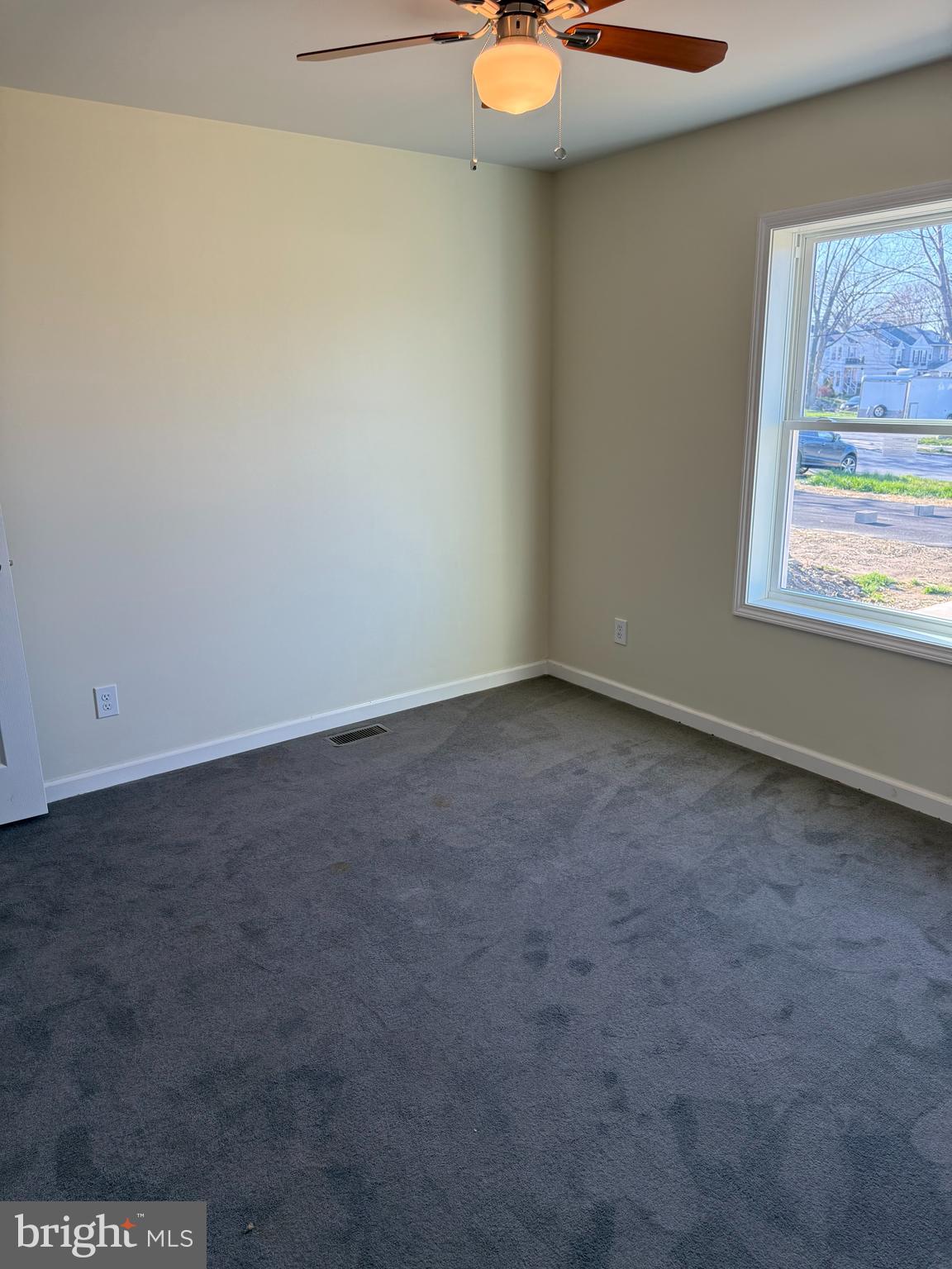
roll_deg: +0.0
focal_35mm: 24
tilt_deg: -15.3
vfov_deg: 71.6
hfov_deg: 56.8
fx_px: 880
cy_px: 634
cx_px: 476
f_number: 1.78
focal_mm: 6.76
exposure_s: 1/239
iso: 160
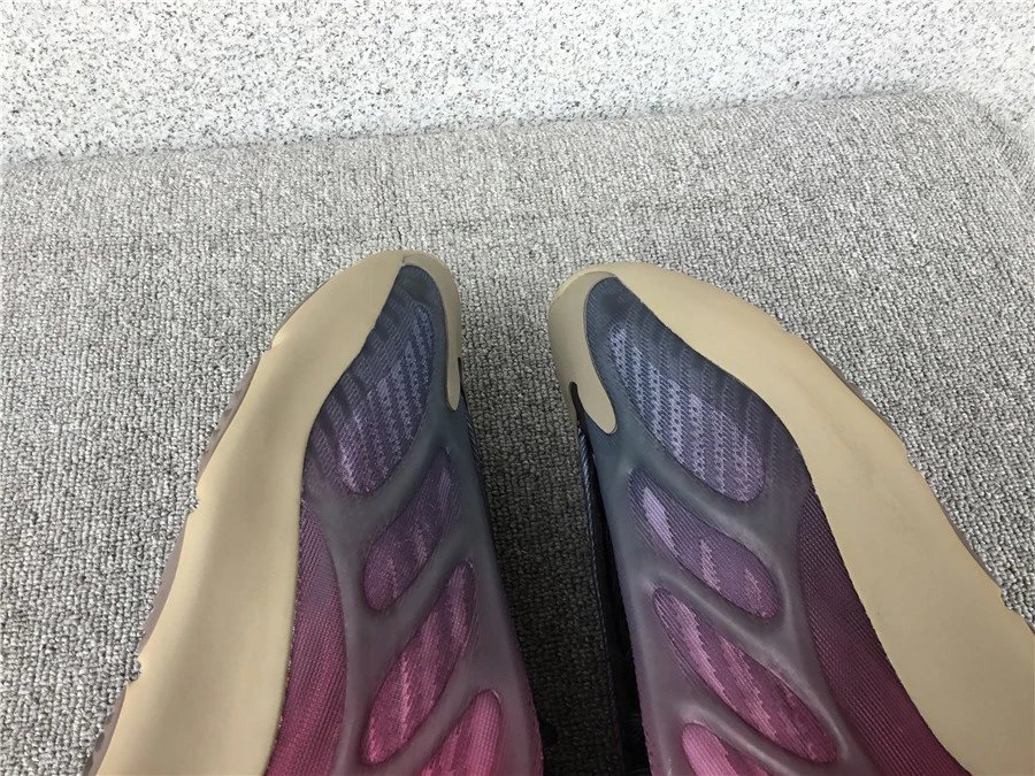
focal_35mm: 31
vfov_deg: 45.4
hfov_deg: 58.4
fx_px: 927
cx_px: 518
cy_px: 388
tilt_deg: -55.7
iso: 25
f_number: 2.4
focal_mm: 3.3
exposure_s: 1/100
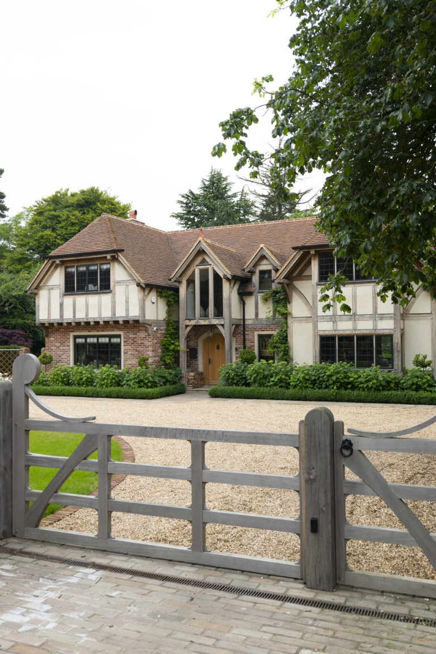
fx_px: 599
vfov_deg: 57.2
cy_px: 327
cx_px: 218
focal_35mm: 33
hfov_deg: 40.0
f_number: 5.6
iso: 400
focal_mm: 33
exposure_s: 1/200
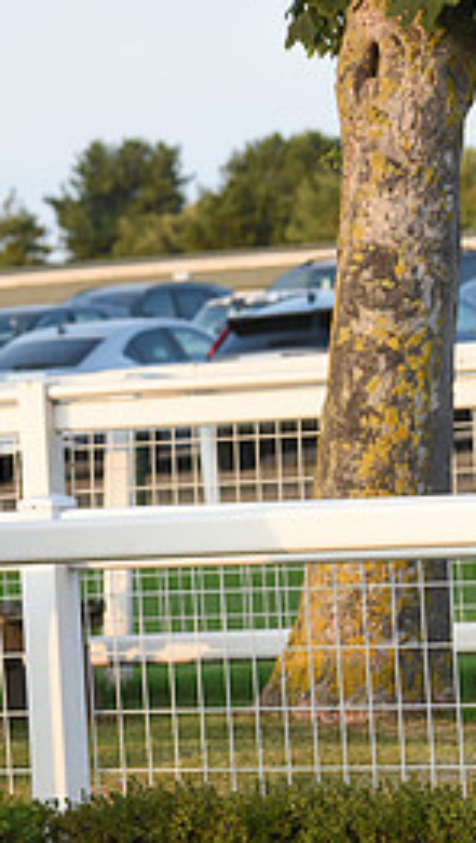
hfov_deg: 5.0
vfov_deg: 9.0
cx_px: -447
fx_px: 5320
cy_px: 553
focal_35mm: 238
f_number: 5
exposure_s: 1/1600
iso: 1250
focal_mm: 102
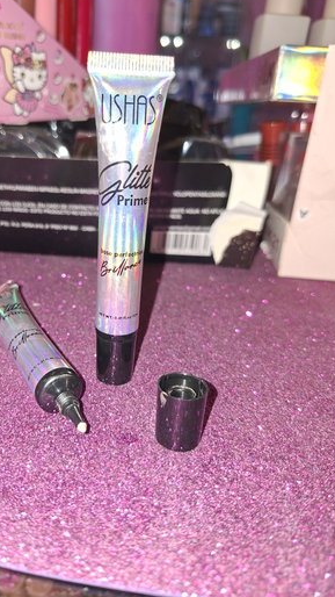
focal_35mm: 26
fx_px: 411
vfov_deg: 71.9
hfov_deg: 43.8
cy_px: 293
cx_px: 116
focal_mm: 5.54
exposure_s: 1/120
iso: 100
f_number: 1.8
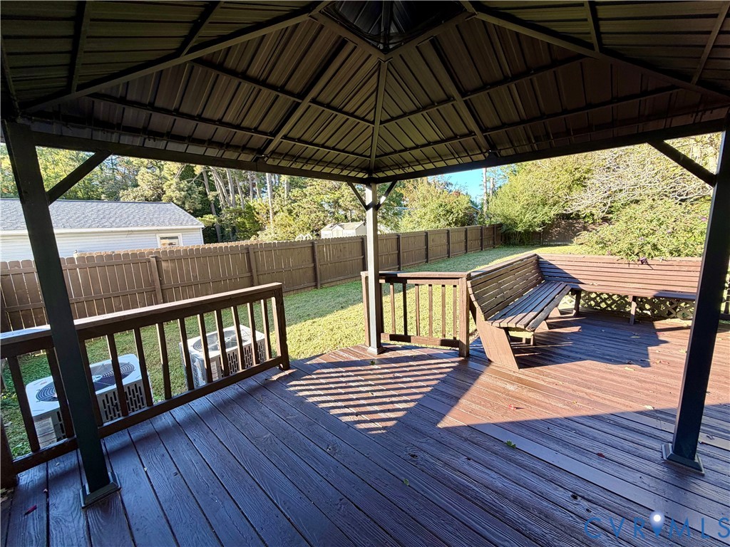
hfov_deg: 102.1
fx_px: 295
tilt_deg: -8.7
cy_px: 274
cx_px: 365
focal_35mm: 14
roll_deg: +2.9
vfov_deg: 85.7
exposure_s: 1/149
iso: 40
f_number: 2.2
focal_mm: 2.22
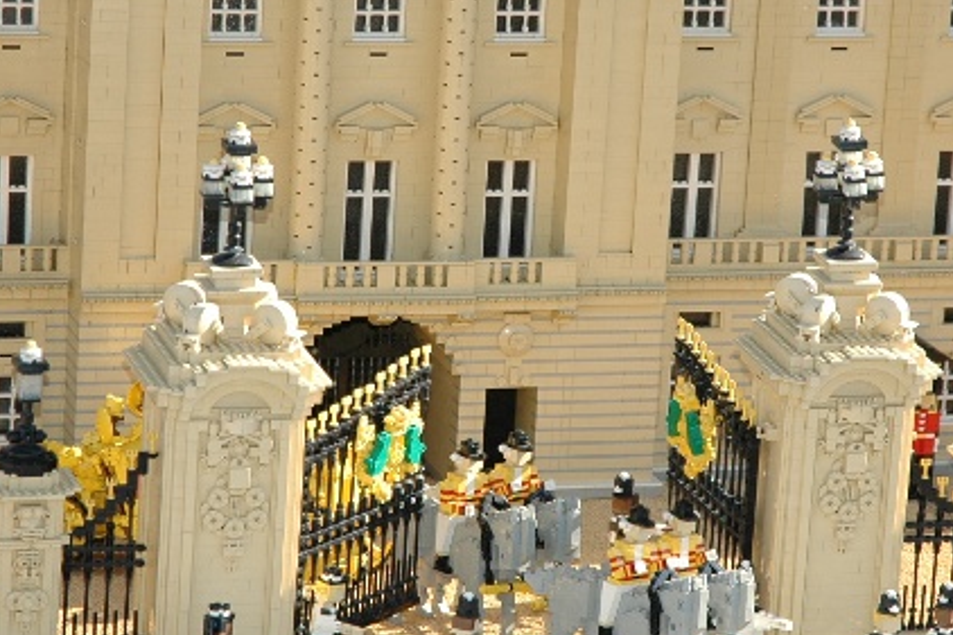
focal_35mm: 199
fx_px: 5266
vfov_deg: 6.9
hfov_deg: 10.3
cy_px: 251
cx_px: 522
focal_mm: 70
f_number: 4.5
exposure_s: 1/250
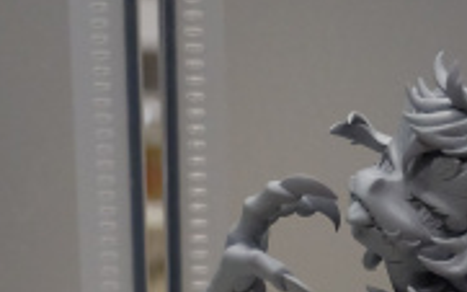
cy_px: 584
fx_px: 1896
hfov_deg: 13.9
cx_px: 419
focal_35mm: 149
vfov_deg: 8.4
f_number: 4
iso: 2000
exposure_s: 1/125
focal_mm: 22.2
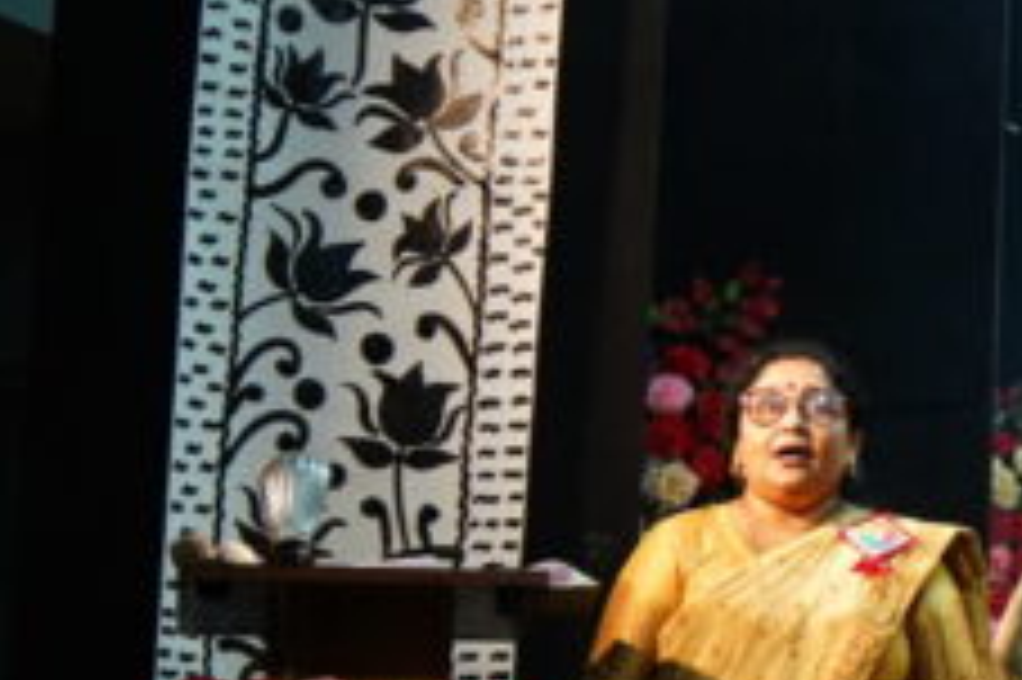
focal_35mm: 158
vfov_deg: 8.7
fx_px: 4482
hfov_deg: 11.4
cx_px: 2224
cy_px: 160
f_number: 3.5
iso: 250
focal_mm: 35
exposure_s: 1/100
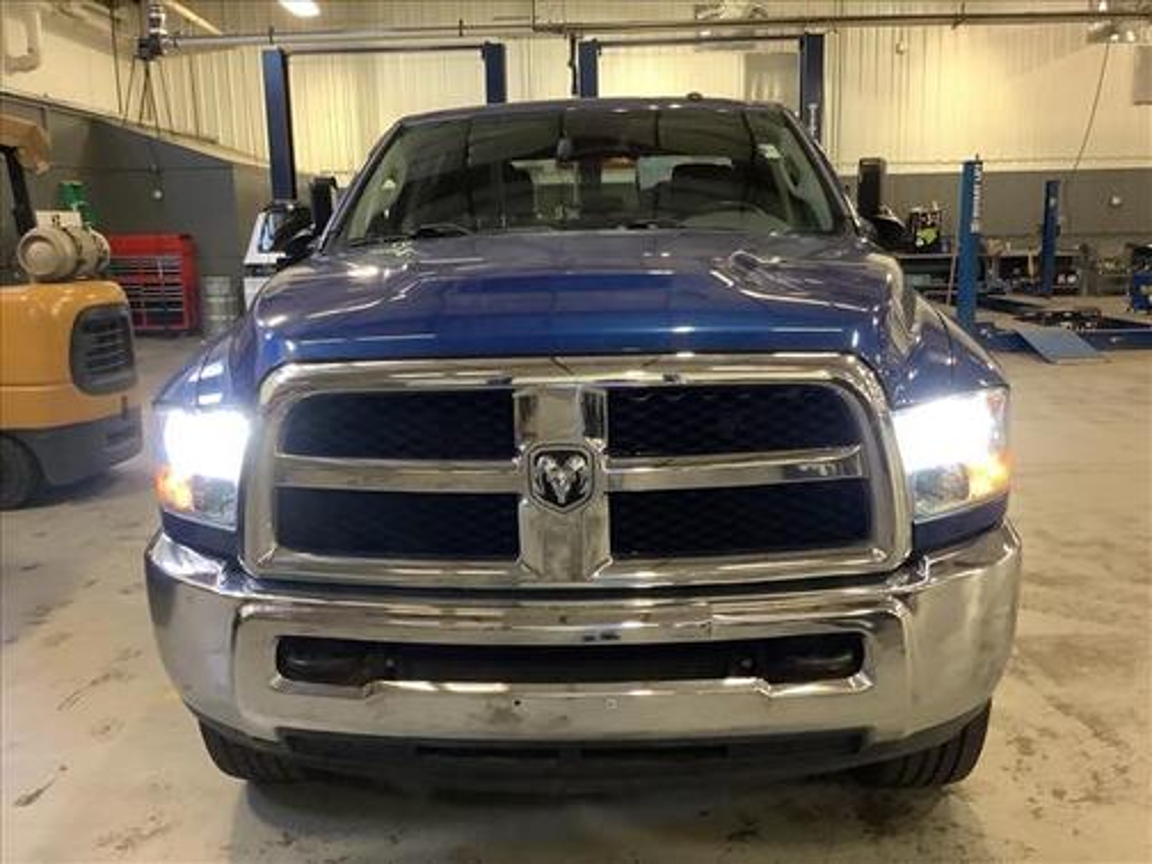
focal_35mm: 31
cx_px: 576
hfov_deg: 58.4
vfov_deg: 45.4
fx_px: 1032
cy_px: 432
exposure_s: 1/40
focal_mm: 3.3
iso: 400
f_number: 2.4
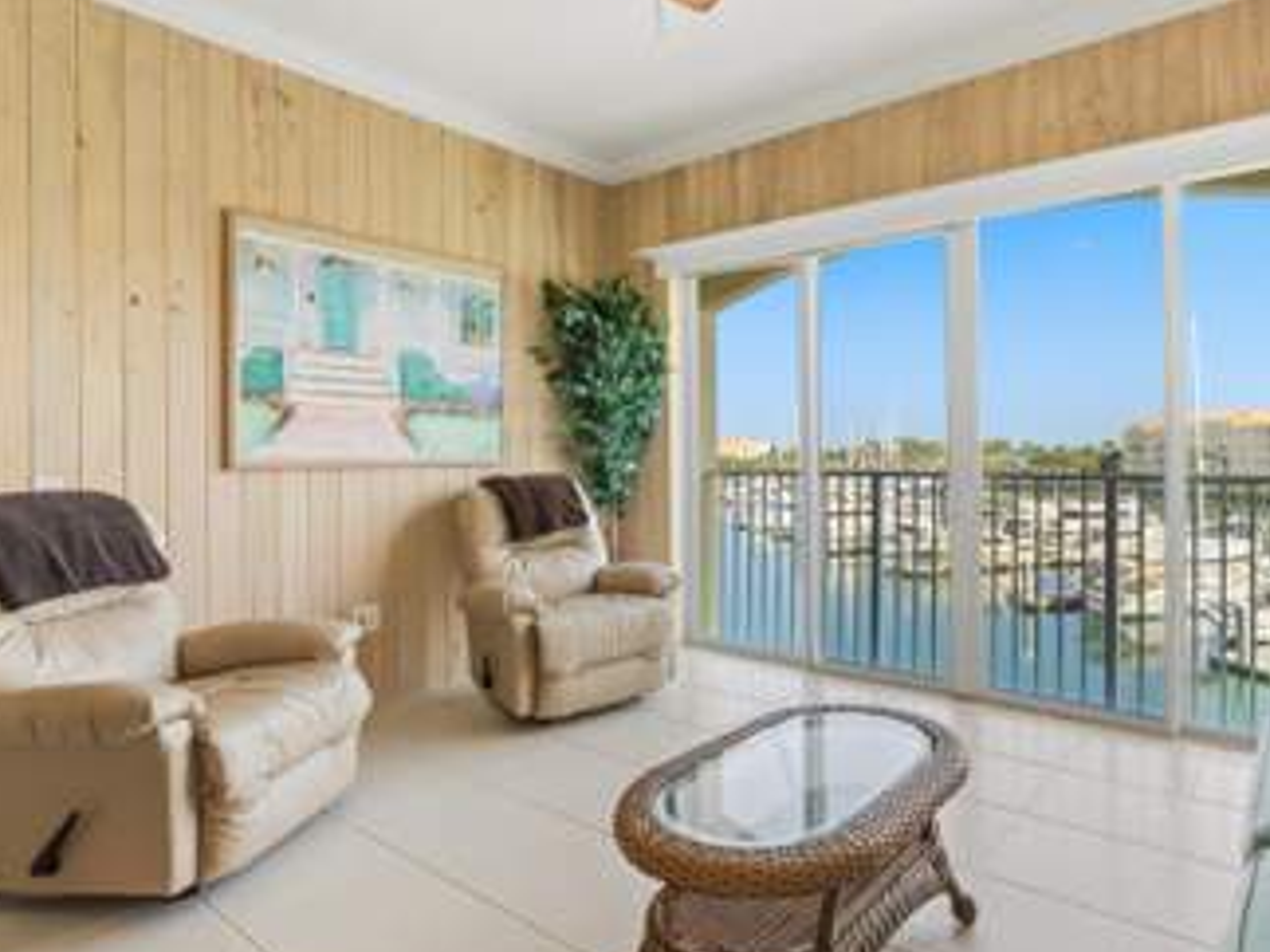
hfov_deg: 80.4
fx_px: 733
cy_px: 435
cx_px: 786
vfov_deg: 65.8
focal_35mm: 20
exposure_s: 1/10
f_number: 9
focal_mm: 14
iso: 250
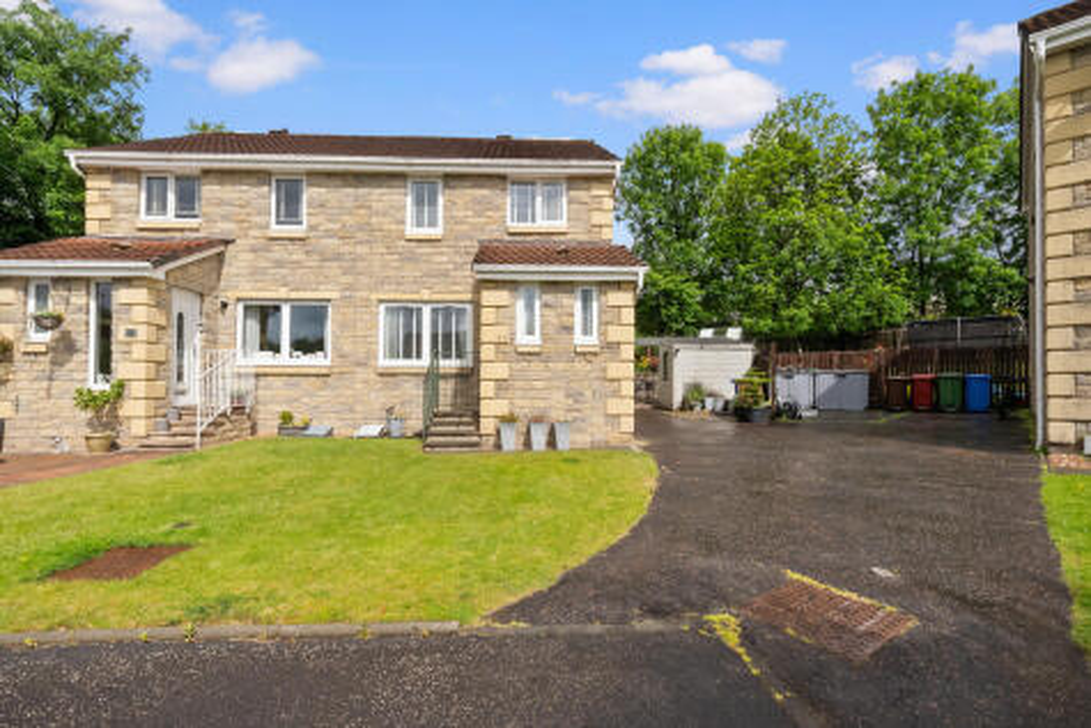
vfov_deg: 73.8
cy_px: 364
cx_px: 546
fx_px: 485
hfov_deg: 96.7
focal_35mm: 16
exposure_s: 1/125
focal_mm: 16
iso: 640
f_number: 22
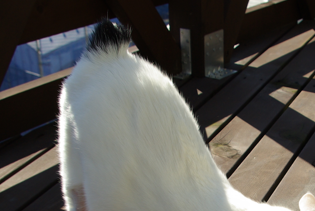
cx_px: 265
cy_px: 223
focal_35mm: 89
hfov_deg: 22.4
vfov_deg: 15.0
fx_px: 782
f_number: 6.7
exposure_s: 1/180
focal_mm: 23
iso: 100
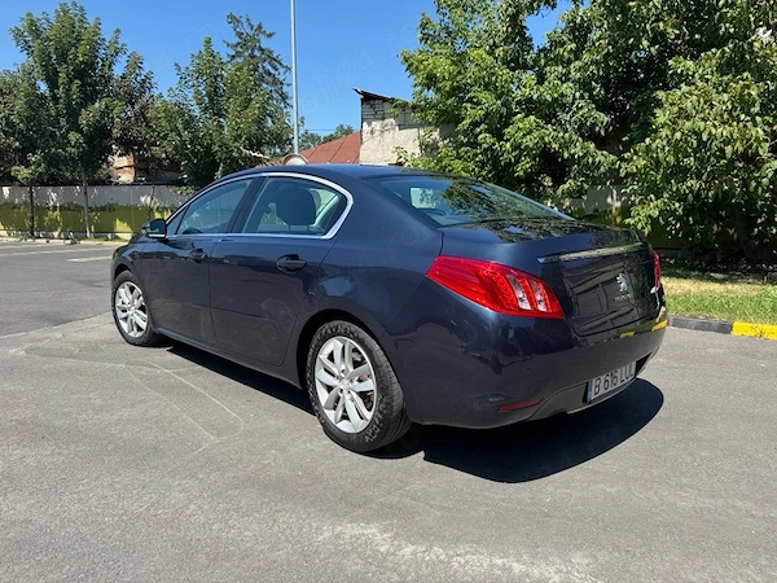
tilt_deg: -9.1
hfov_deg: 71.6
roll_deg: -0.2
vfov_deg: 56.8
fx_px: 539
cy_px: 292
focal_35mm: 24
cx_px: 388
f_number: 1.78
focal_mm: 6.76
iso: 80
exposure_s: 1/2174
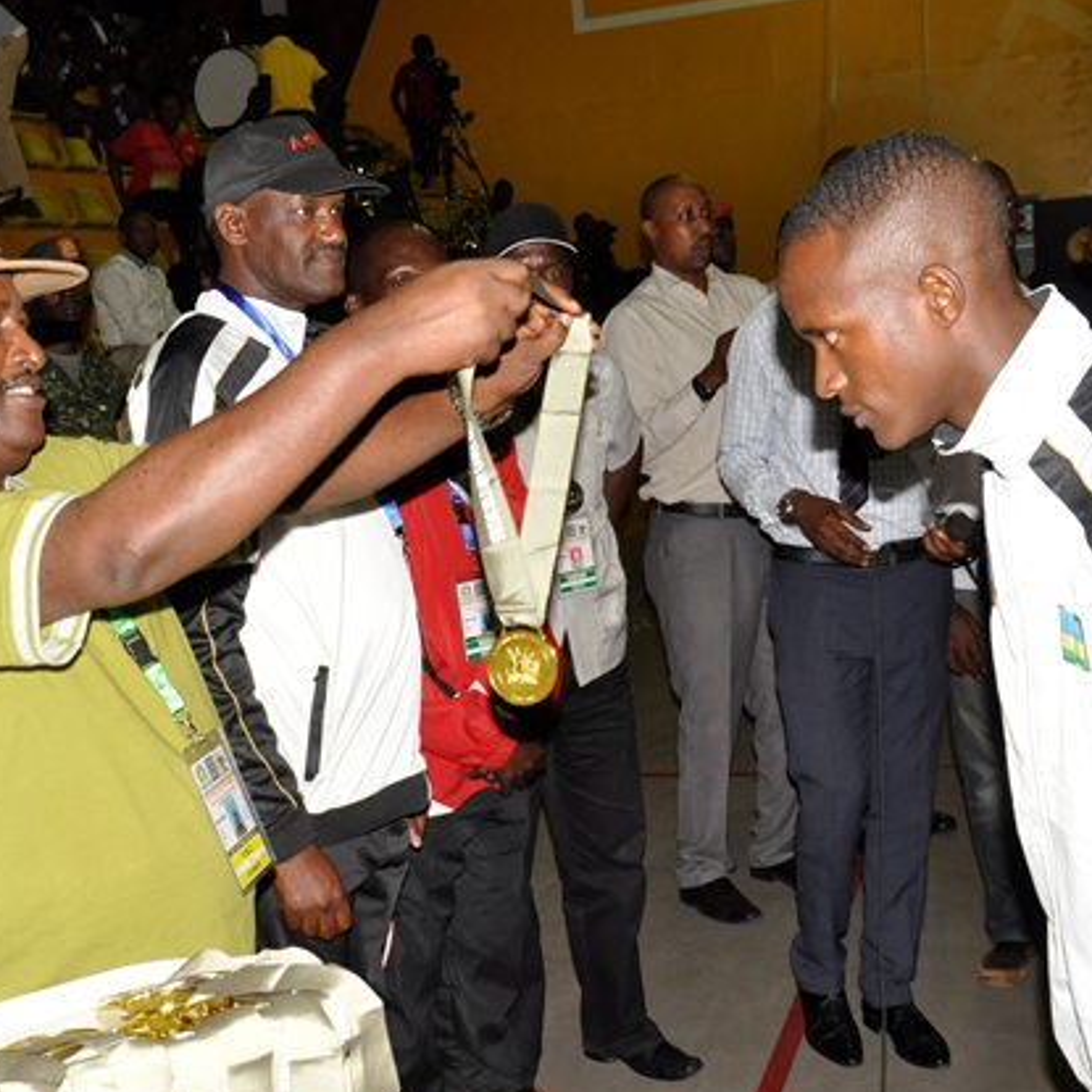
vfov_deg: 33.4
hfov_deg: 33.4
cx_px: 487
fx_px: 1820
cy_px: 551
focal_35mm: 51
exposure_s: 1/60
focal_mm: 26
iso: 800
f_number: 10
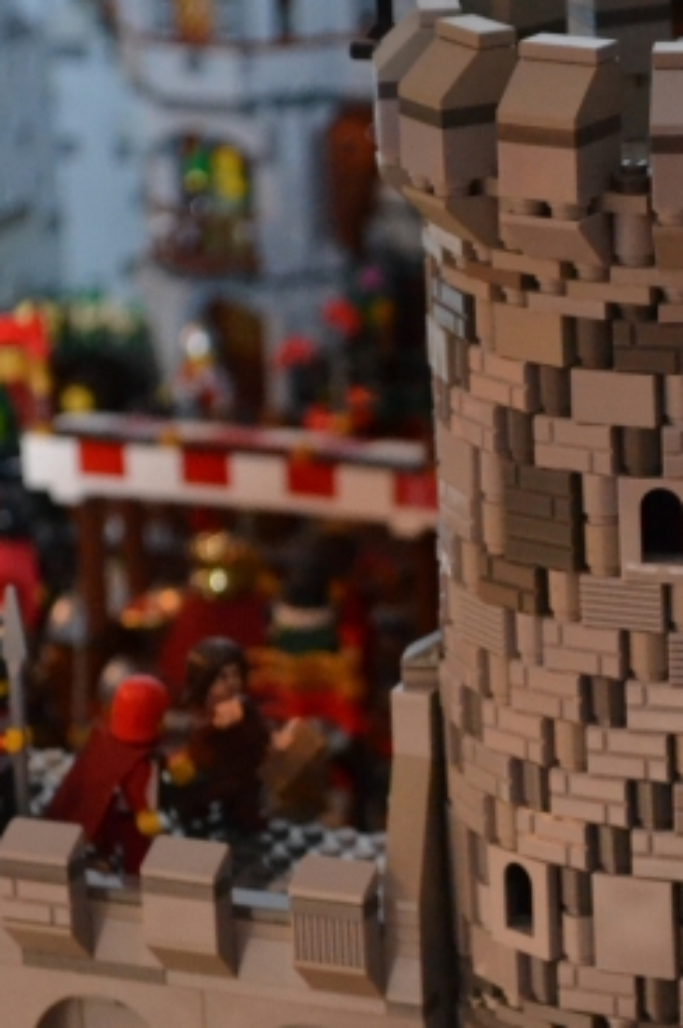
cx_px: 701
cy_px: 821
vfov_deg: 13.0
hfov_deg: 8.7
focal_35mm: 157
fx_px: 4476
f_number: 5.6
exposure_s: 1/60
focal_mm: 48
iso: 3200
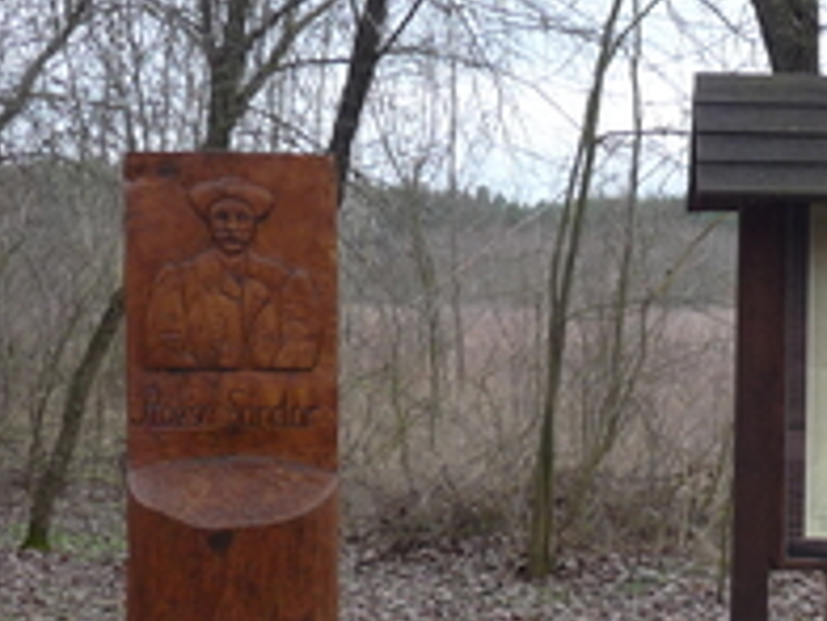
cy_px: 494
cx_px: 684
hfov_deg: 21.9
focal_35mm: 88
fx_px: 2102
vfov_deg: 16.7
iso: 100
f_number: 2.8
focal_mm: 4.8
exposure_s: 1/125
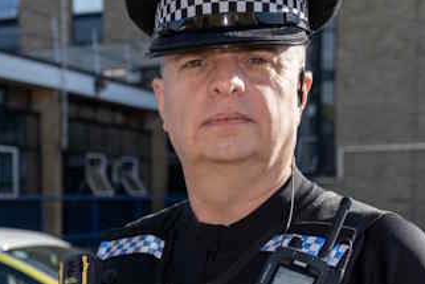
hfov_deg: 19.0
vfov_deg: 13.1
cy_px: 321
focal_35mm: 102
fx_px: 1204
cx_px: -69
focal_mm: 32
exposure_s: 1/1000
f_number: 4
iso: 250
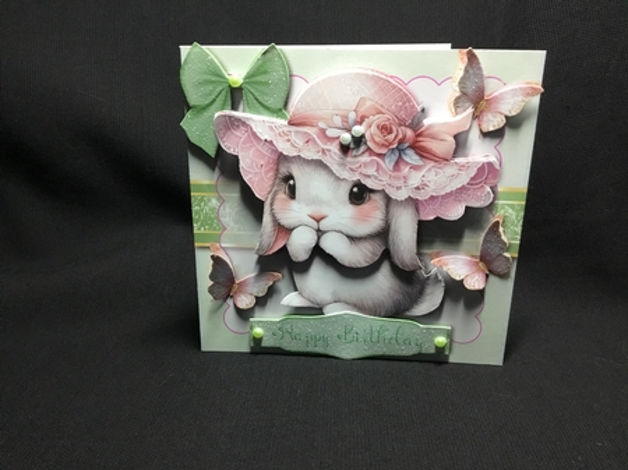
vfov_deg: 45.4
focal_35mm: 31
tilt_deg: -16.5
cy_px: 235
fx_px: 562
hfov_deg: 58.4
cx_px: 314
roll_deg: -1.7
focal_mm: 3.3
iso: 160
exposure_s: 1/33
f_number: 2.4
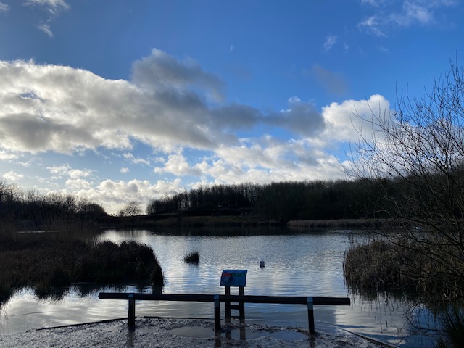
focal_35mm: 26
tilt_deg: +7.0
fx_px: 349
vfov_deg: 53.1
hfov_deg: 67.3
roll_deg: +1.6
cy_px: 174
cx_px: 232
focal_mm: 4.25
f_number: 1.8
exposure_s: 1/4831
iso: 32
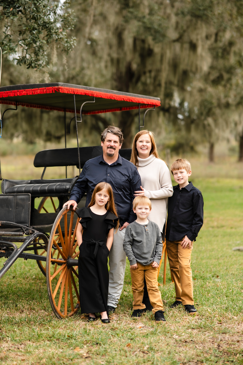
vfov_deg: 23.9
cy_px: 182
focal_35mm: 85
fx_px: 861
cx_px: 122
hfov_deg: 16.1
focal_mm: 85
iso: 200
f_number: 1.8
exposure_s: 1/1000
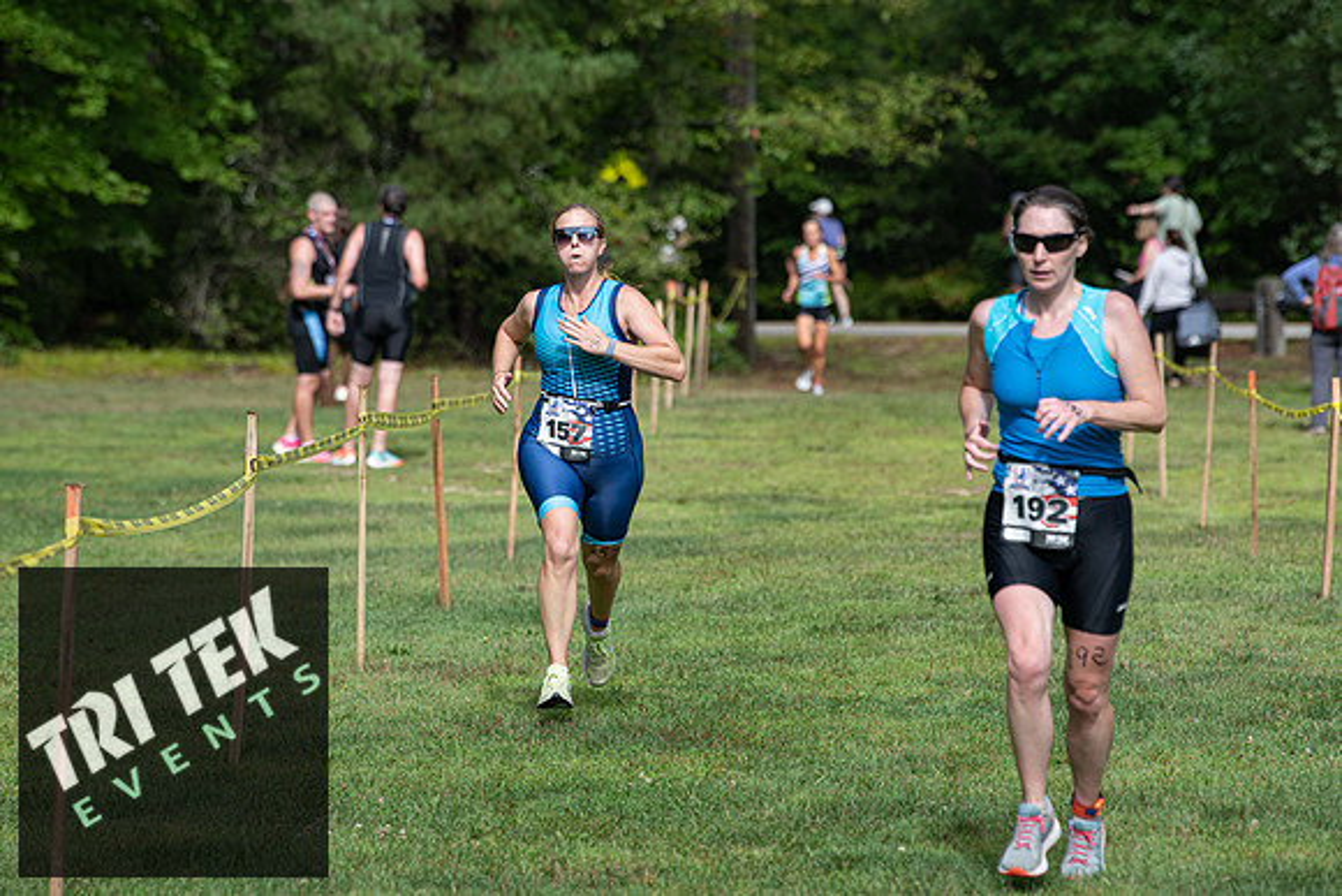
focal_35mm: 200
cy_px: 448
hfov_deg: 10.3
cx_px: 671
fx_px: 7457
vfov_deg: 6.9
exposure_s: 1/1250
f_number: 5
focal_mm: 200
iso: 200
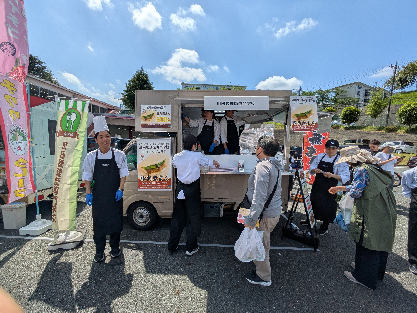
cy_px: 156
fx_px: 169
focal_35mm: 14
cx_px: 208
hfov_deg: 102.0
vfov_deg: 85.7
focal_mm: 1.83
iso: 40
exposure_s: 1/2604
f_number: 2.2
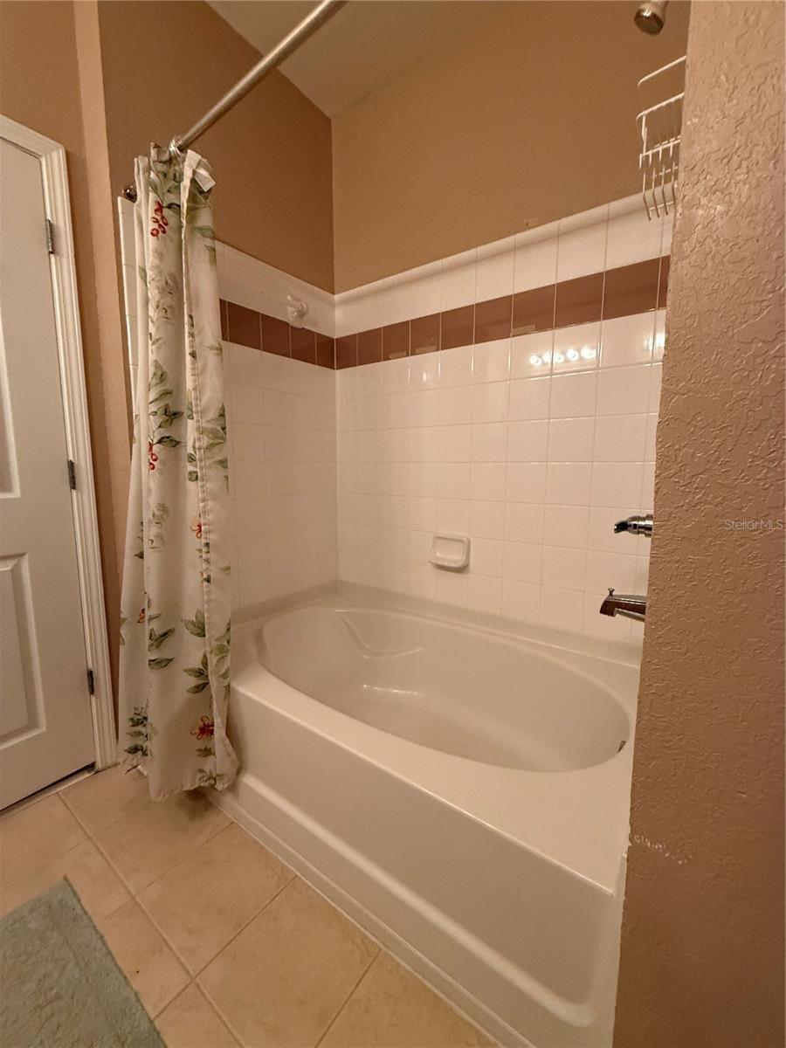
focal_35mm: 14
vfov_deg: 102.1
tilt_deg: -7.8
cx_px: 393
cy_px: 524
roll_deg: -1.0
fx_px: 424
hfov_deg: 85.7
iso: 320
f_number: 2.2
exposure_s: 1/60
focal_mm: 2.22
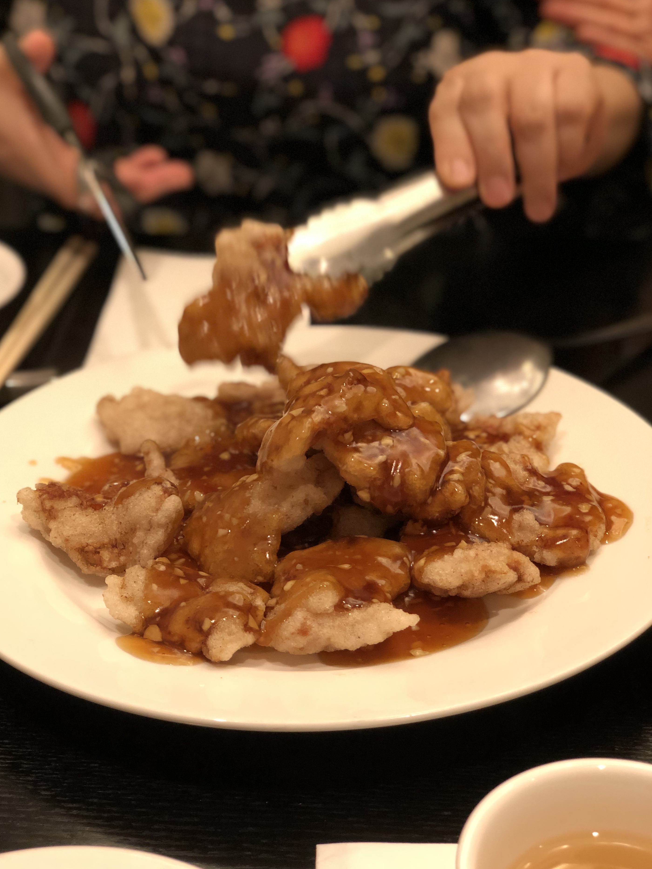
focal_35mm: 56
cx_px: 307
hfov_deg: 26.1
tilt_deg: -28.9
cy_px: 440
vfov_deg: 34.3
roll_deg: -0.1
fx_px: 1406
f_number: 2.4
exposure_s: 1/30
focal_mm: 6
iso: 100
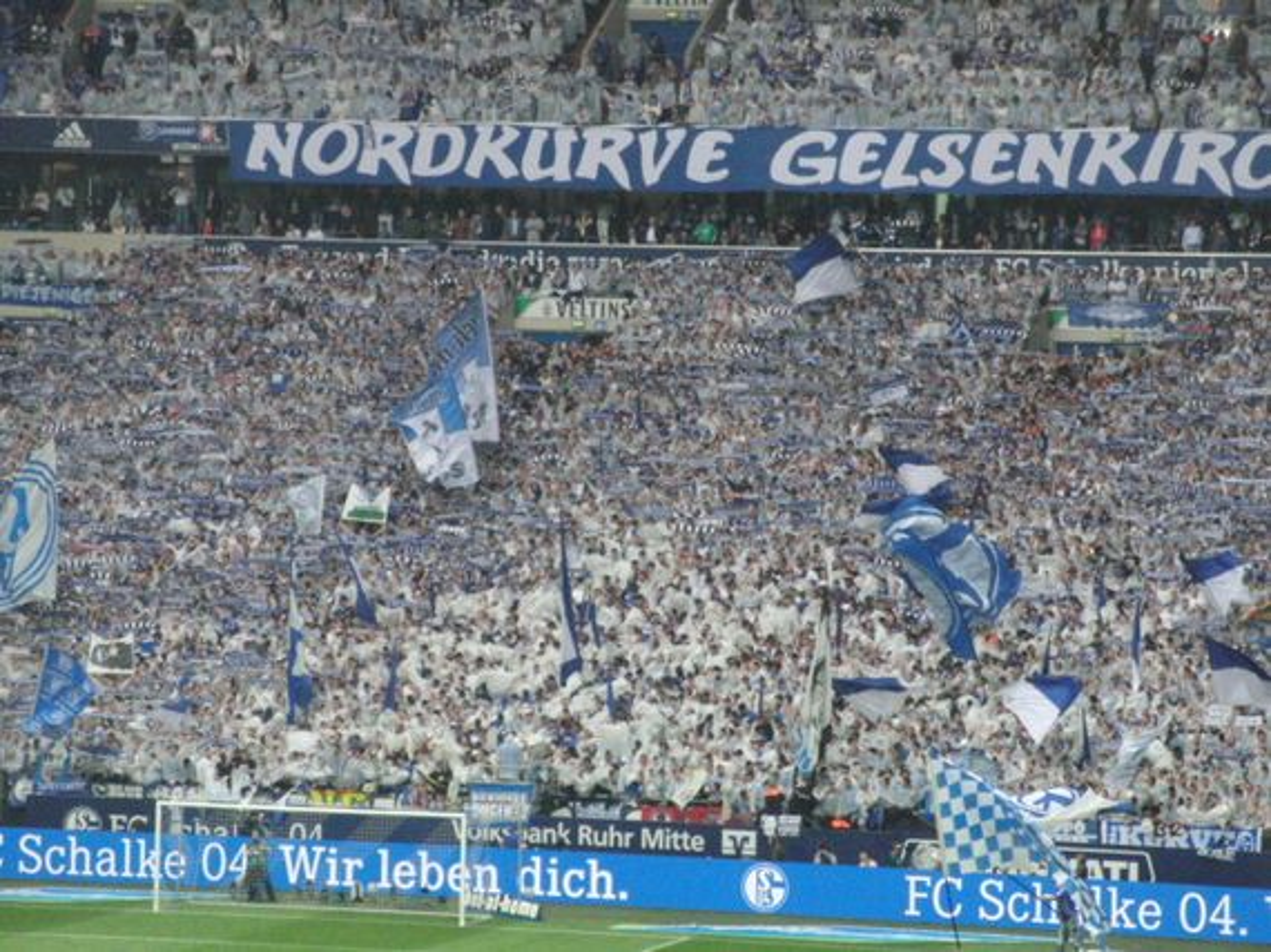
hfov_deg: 10.7
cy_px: 476
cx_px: 636
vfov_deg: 8.0
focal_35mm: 185
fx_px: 6790
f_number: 4.5
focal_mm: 32.1
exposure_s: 1/400
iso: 800
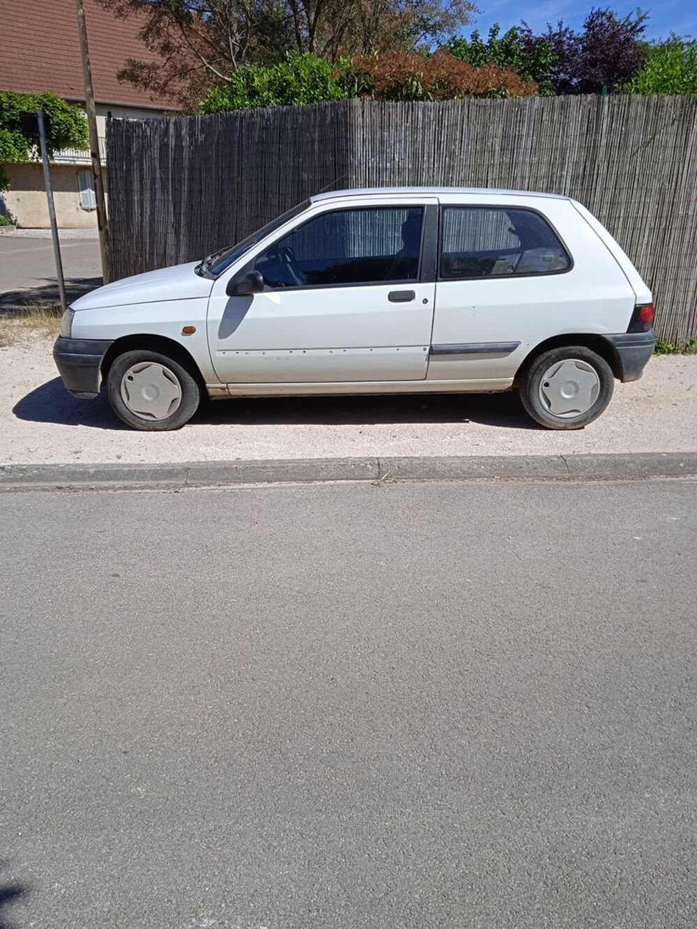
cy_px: 464
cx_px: 348
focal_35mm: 28
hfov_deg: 49.8
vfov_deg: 63.4
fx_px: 752
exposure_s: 1/1383
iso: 100
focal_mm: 3.43
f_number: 2.2
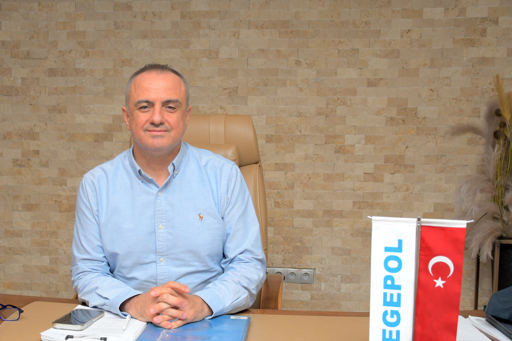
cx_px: 196
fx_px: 640
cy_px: 198
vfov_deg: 29.8
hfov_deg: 43.3
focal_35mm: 45
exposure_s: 1/60
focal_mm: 24
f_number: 5
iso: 200
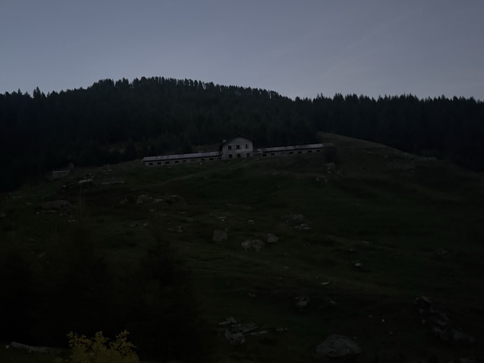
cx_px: 191
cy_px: 177
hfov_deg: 59.4
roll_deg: +3.9
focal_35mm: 30
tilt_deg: +6.1
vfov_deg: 46.8
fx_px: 419
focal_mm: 6.76
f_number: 1.78
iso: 1600
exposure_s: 1/16
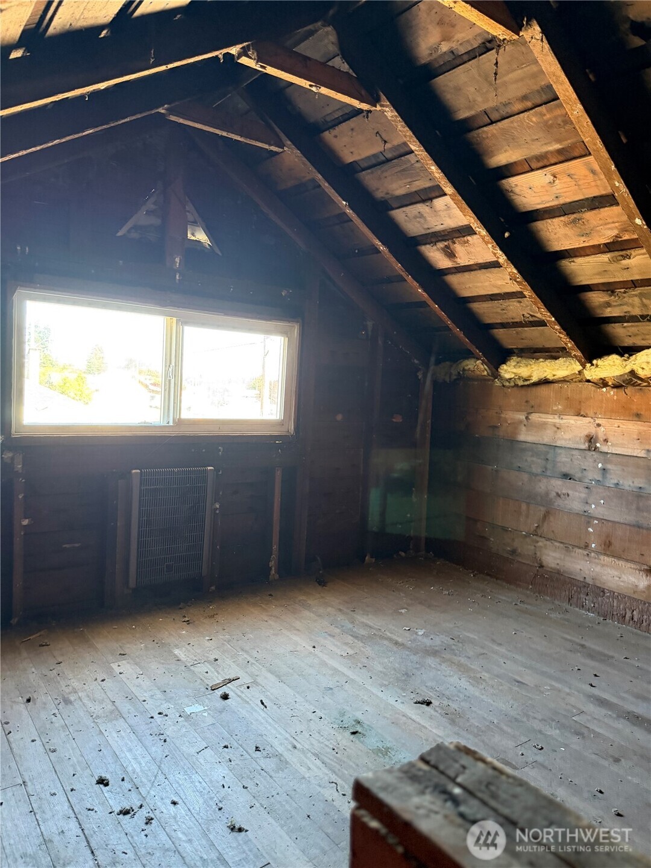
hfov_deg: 56.8
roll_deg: -2.6
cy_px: 434
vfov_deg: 71.6
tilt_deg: -2.3
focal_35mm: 24
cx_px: 326
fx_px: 602
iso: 640
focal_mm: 6.76
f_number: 1.78
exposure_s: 1/60
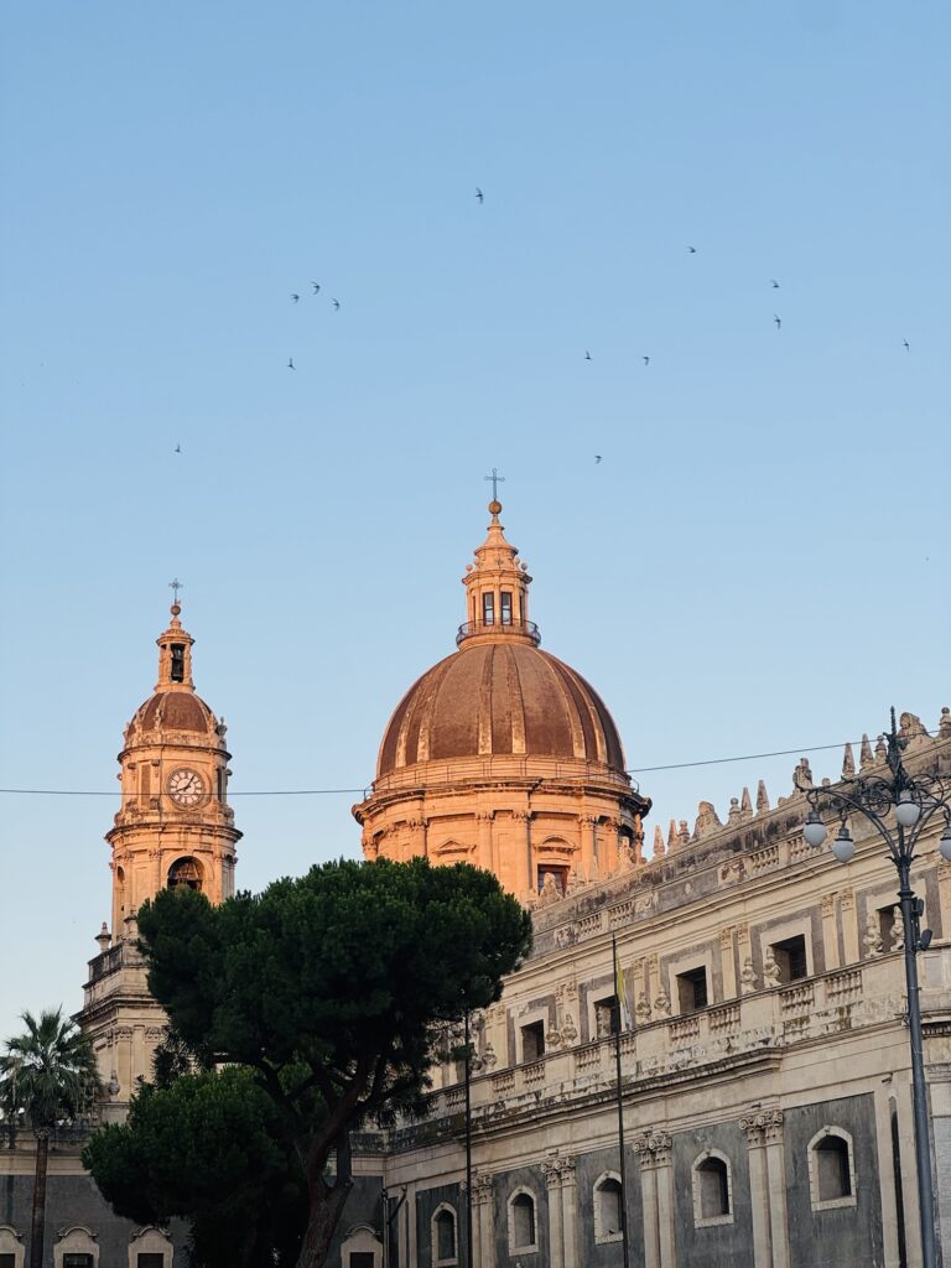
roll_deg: +2.9
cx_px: 476
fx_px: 2821
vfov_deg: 25.3
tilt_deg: +15.8
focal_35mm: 77
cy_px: 634
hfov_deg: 19.1
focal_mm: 9
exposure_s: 1/168
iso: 25
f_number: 2.8
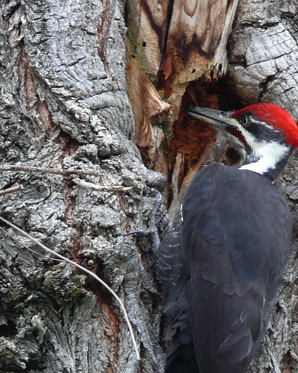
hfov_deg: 2.3
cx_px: 224
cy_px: 221
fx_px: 7308
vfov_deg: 2.9
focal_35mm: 663
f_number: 3.6
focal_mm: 47.1
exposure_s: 1/60
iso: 200
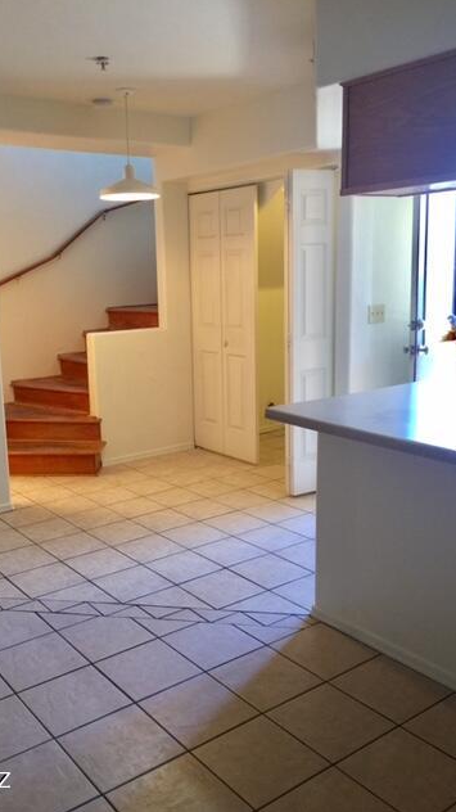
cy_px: 405
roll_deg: +2.7
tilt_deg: -11.4
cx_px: 157
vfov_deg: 61.0
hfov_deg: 36.3
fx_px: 689
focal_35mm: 32
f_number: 2.2
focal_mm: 4.15
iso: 50
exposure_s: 1/15
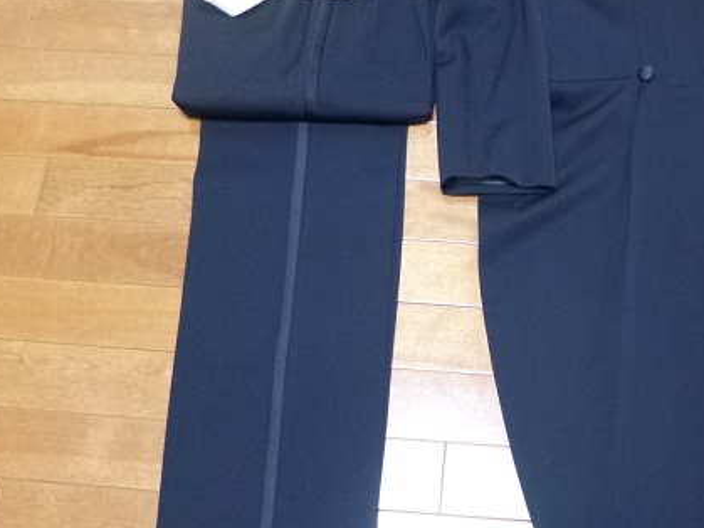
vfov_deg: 30.8
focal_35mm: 47
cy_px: 241
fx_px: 956
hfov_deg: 39.9
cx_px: 477
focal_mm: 4.3
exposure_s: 1/6
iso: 400
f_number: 2.5
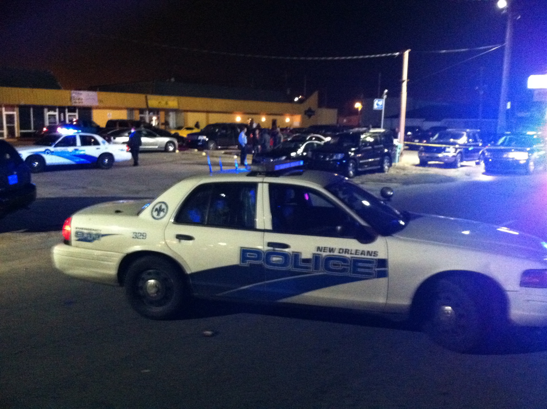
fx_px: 552
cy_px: 204
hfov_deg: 52.7
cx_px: 274
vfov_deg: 40.6
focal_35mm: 35
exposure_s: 1/15
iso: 1000
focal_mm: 3.85
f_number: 2.8
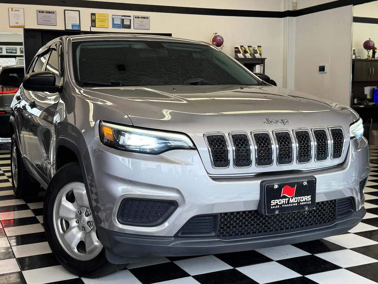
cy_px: 142
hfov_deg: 40.4
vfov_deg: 30.9
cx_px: 189
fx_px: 513
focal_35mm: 47
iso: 64
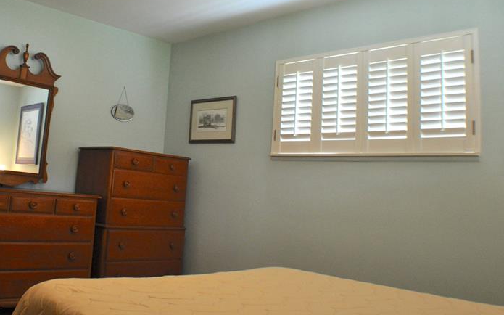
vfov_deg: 28.4
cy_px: 109
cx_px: 162
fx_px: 618
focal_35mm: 45
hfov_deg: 43.6
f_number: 3.8
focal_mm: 20
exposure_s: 1/125
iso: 800
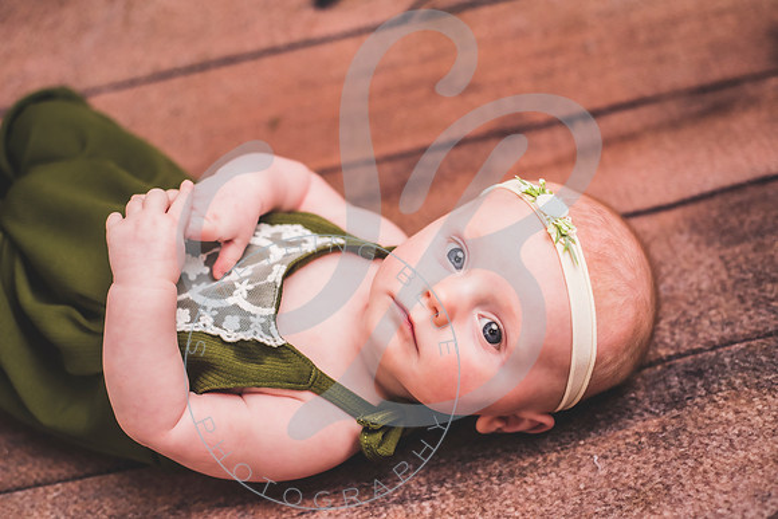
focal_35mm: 50
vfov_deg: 27.0
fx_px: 1081
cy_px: 260
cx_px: 389
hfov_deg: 39.6
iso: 250
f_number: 2.8
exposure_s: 1/320
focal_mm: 50
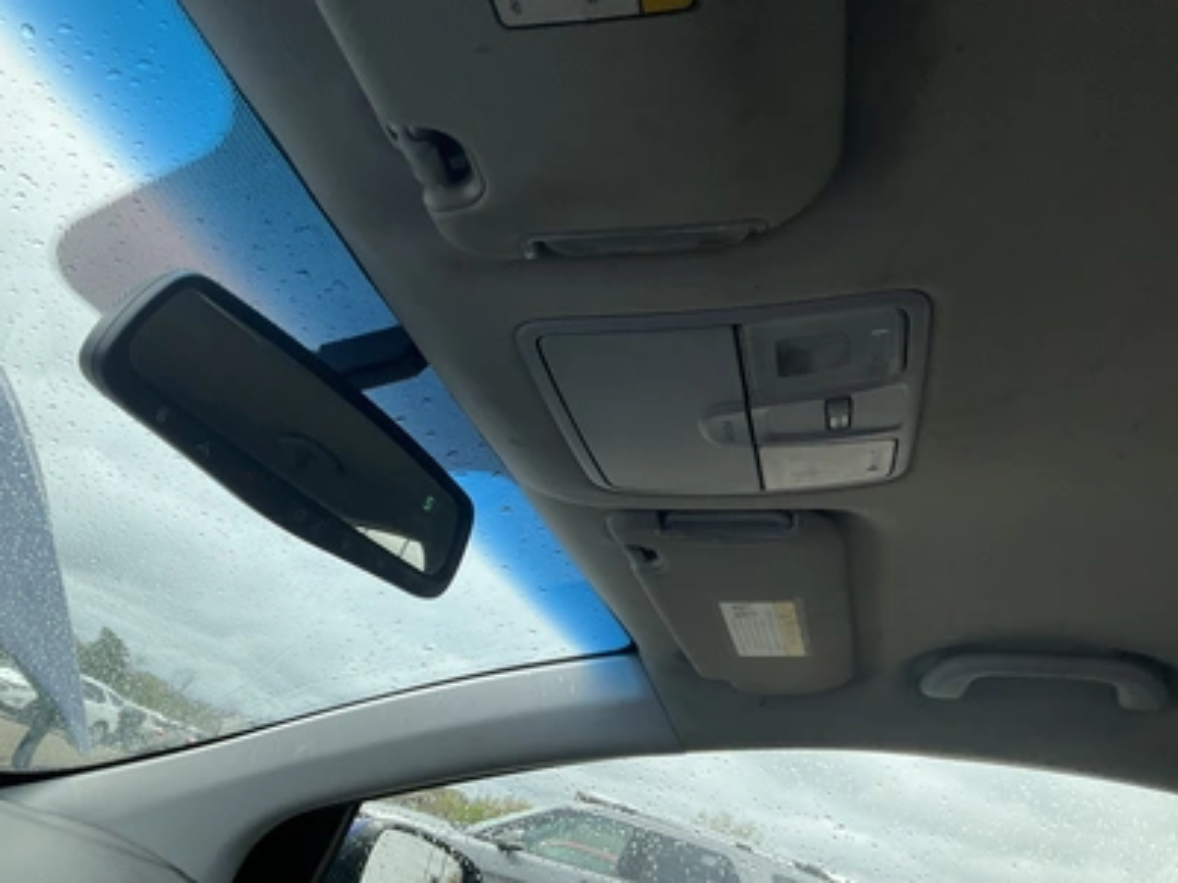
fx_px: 987
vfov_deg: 48.2
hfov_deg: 61.7
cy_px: 442
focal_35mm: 29
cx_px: 589
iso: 25
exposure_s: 1/635
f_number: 1.8
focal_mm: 3
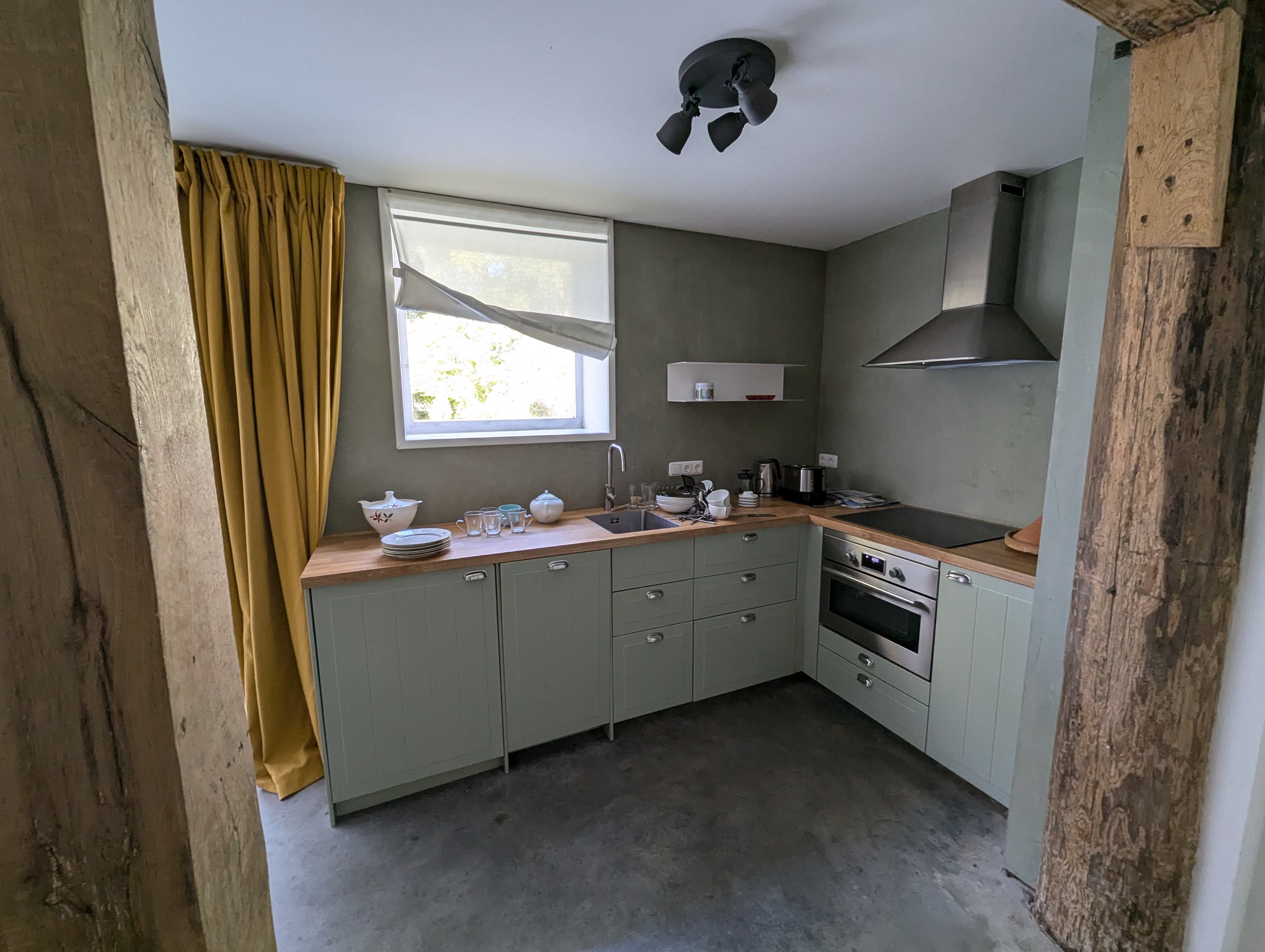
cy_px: 476
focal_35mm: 13
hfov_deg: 106.1
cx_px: 632
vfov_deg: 90.1
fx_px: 476
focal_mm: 1.95
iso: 49
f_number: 2.2
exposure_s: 1/23.8
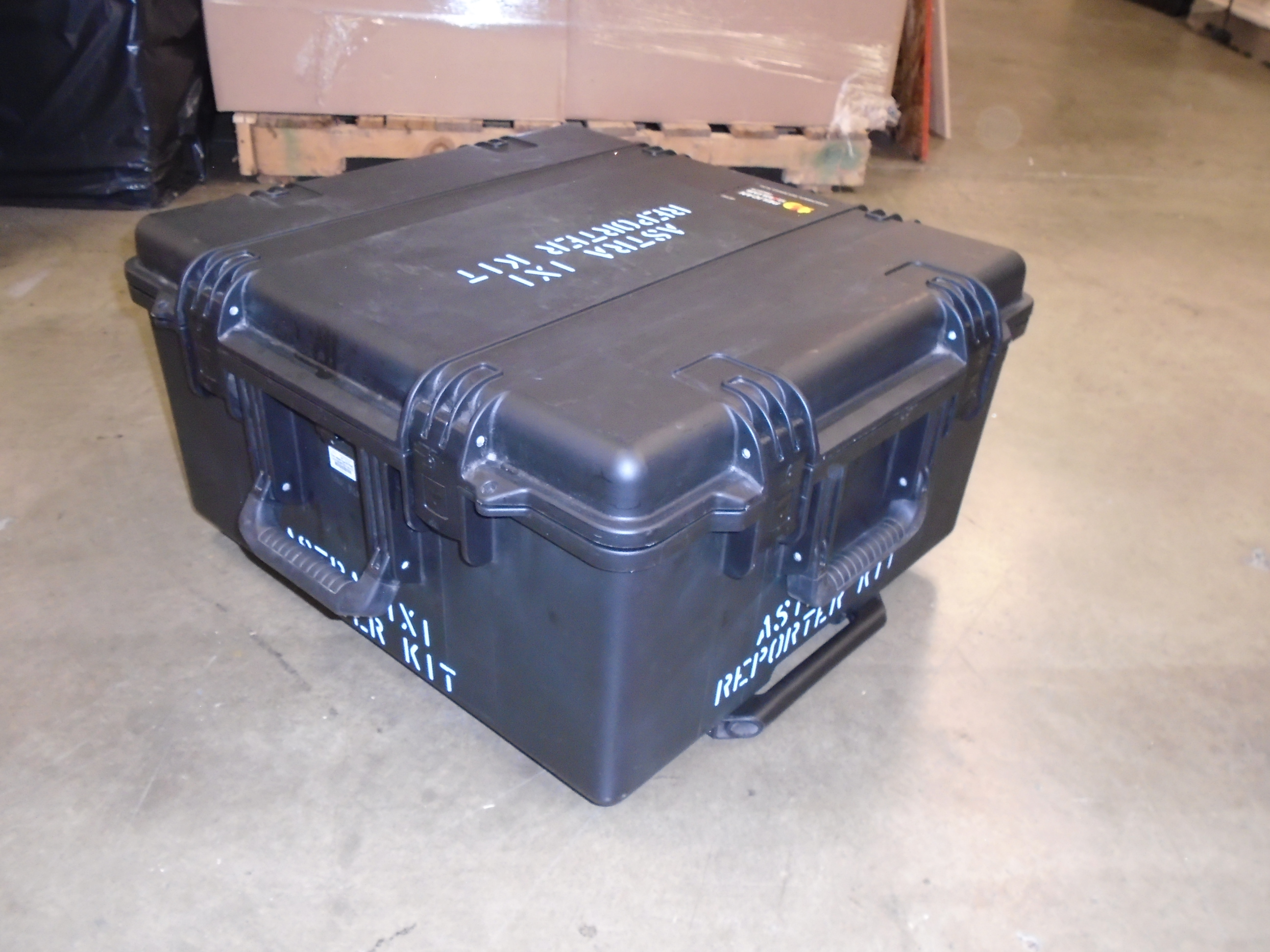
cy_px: 476
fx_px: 1137
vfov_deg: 45.4
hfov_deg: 58.4
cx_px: 635
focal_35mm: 31
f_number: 3.5
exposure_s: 1/40
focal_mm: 5.5
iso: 400
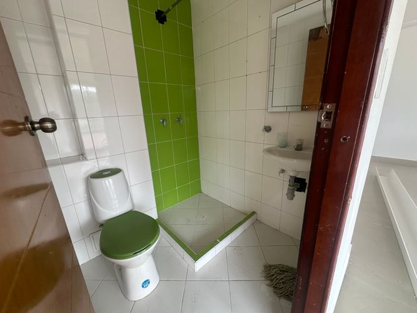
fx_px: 169
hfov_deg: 102.1
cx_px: 208
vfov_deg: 85.7
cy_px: 156
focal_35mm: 14
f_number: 2.2
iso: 125
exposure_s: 1/99
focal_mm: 2.22
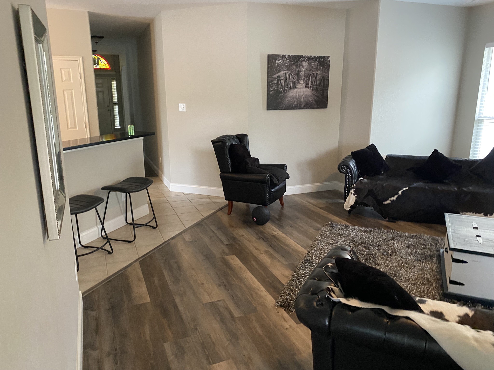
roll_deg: +1.3
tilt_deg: -13.6
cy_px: 185
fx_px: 371
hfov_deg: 67.3
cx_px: 247
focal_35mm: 26
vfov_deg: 53.1
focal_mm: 4.25
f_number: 1.8
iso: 400
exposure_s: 1/60
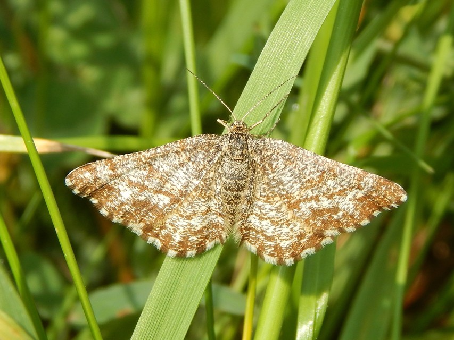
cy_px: 170
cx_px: 227
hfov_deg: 18.9
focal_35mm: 104
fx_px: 1364
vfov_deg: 14.2
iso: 125
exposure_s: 1/500
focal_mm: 18.7
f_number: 4.5
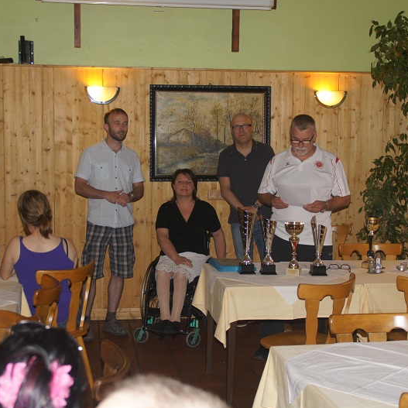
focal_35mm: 58
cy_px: 204
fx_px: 773
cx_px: 207
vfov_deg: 29.6
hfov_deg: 29.6
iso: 400
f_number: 4
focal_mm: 30
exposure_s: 1/60
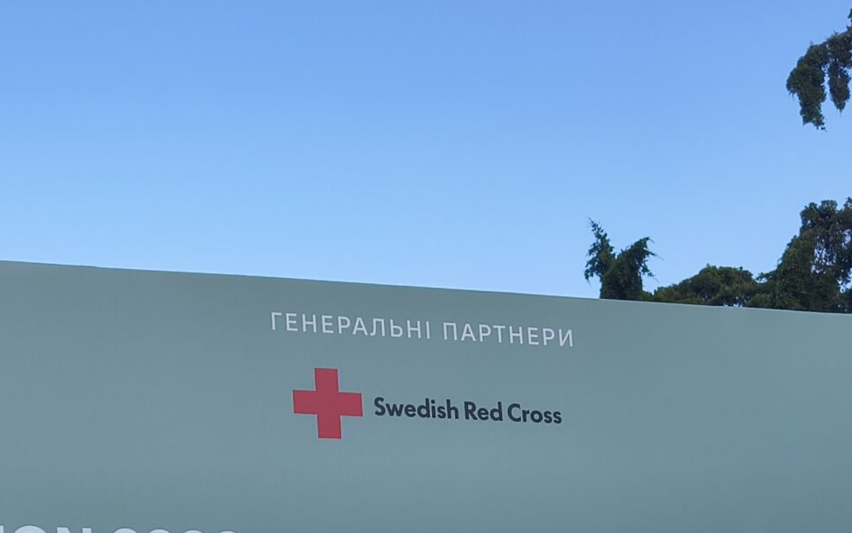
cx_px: 178
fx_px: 1556
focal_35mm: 67
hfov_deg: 29.9
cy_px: 648
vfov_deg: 18.4
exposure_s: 1/710
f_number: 1.8
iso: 101
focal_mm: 5.56
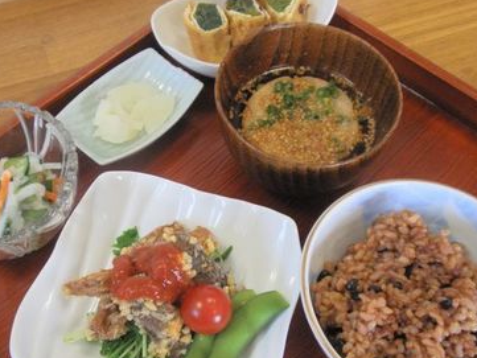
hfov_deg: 41.1
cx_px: 205
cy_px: 195
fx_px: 634
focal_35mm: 46
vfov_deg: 31.5
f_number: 3.5
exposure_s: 1/30
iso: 100
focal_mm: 6.6
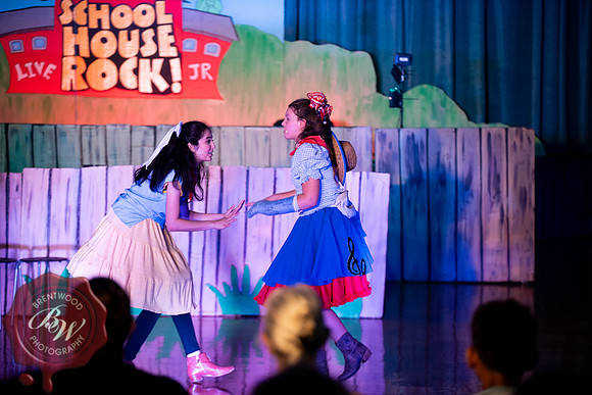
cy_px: 198
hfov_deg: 16.4
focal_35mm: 125
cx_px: 296
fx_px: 2056
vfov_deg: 11.0
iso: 900
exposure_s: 1/125
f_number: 2.8
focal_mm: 125
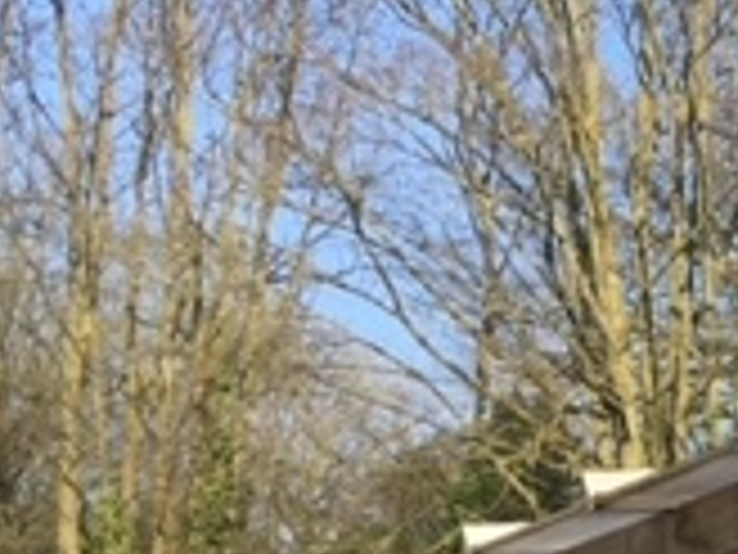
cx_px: 1310
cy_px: 824
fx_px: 2409
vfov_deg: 12.5
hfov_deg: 15.2
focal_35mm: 113
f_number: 2.2
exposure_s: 1/601
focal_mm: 4.15
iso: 25
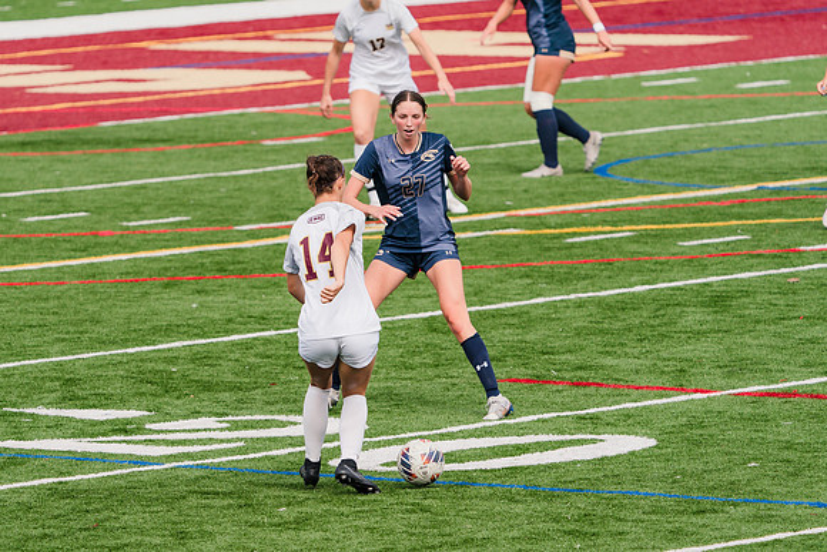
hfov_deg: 5.0
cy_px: 284
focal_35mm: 415
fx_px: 9542
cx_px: 331
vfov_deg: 3.3
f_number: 6.3
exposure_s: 1/1600
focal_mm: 341
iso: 400
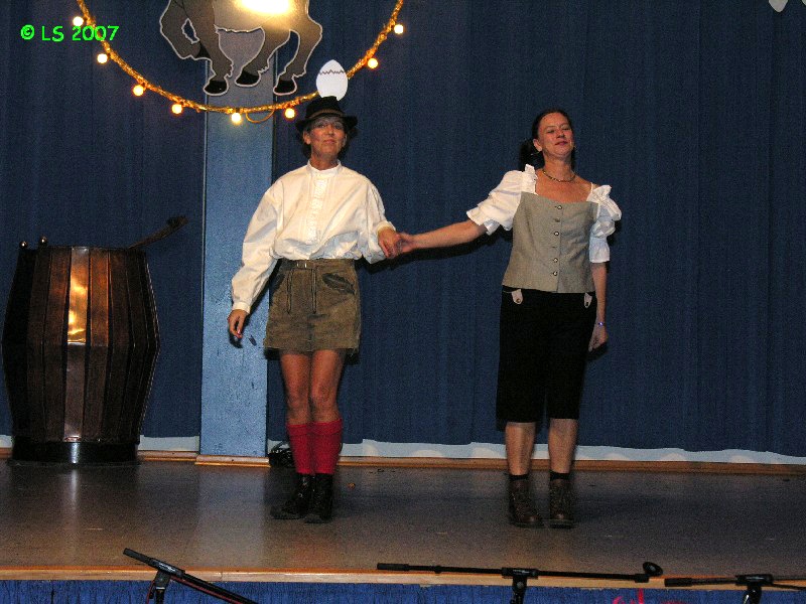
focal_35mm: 94
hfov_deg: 20.9
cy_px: 302
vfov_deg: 15.7
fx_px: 2189
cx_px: 403
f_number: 4
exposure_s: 1/60.1
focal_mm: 24
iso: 200
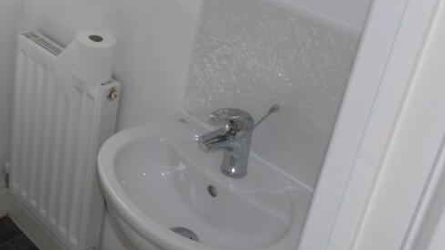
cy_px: 49
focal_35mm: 55
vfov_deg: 21.6
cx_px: 14
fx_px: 649
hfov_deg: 34.8
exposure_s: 1/30
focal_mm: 4.3
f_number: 4.1
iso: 124
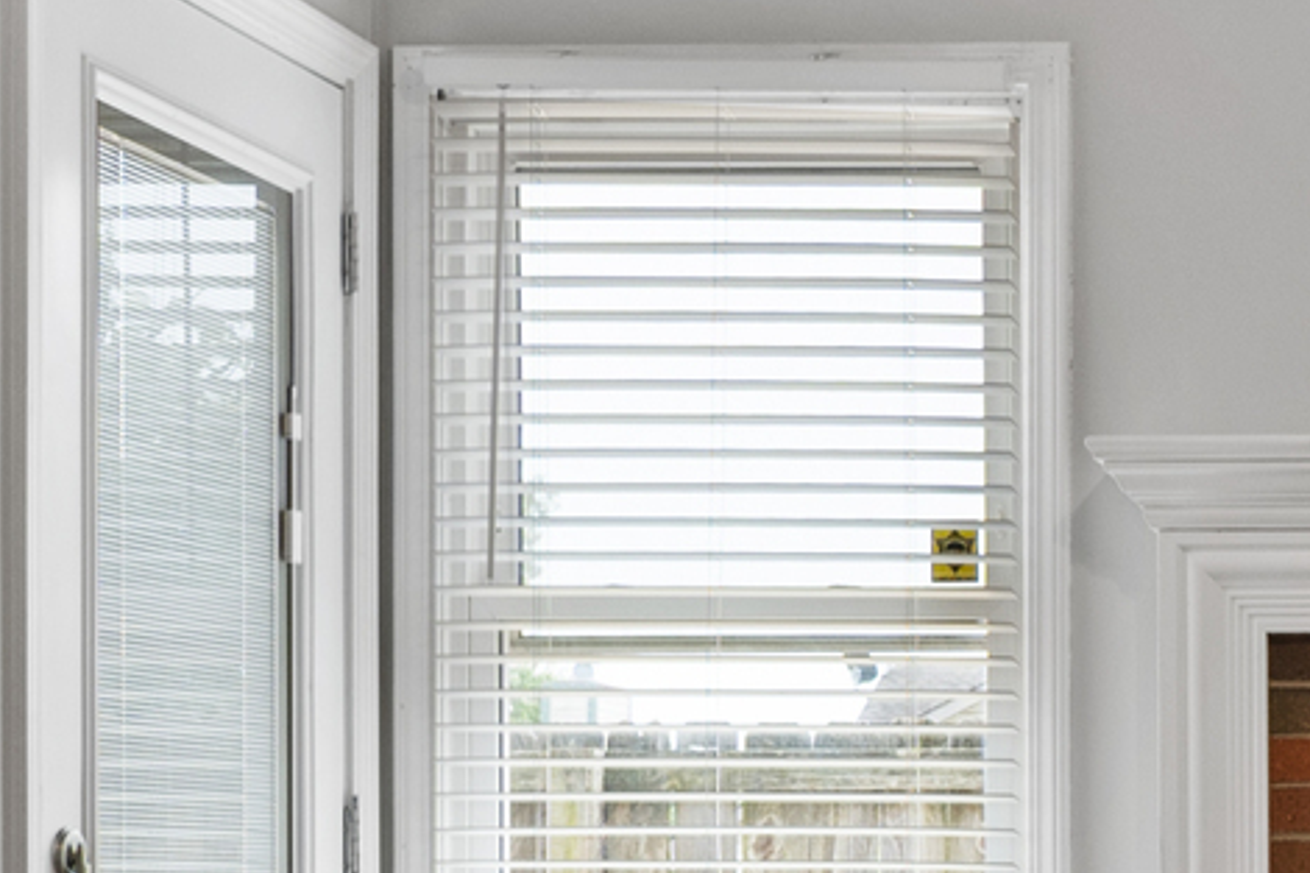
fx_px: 3565
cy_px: 943
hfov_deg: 19.0
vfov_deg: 13.7
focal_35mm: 98
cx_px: 1787
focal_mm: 15
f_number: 9
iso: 1600
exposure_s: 1/15
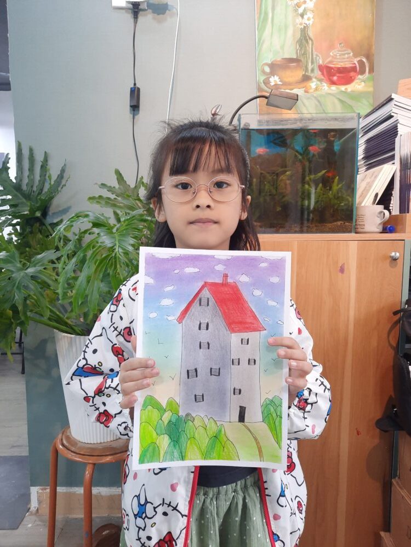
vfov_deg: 69.4
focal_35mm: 25
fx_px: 396
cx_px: 206
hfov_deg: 54.9
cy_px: 274
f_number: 2
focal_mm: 4.6
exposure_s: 1/50
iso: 160
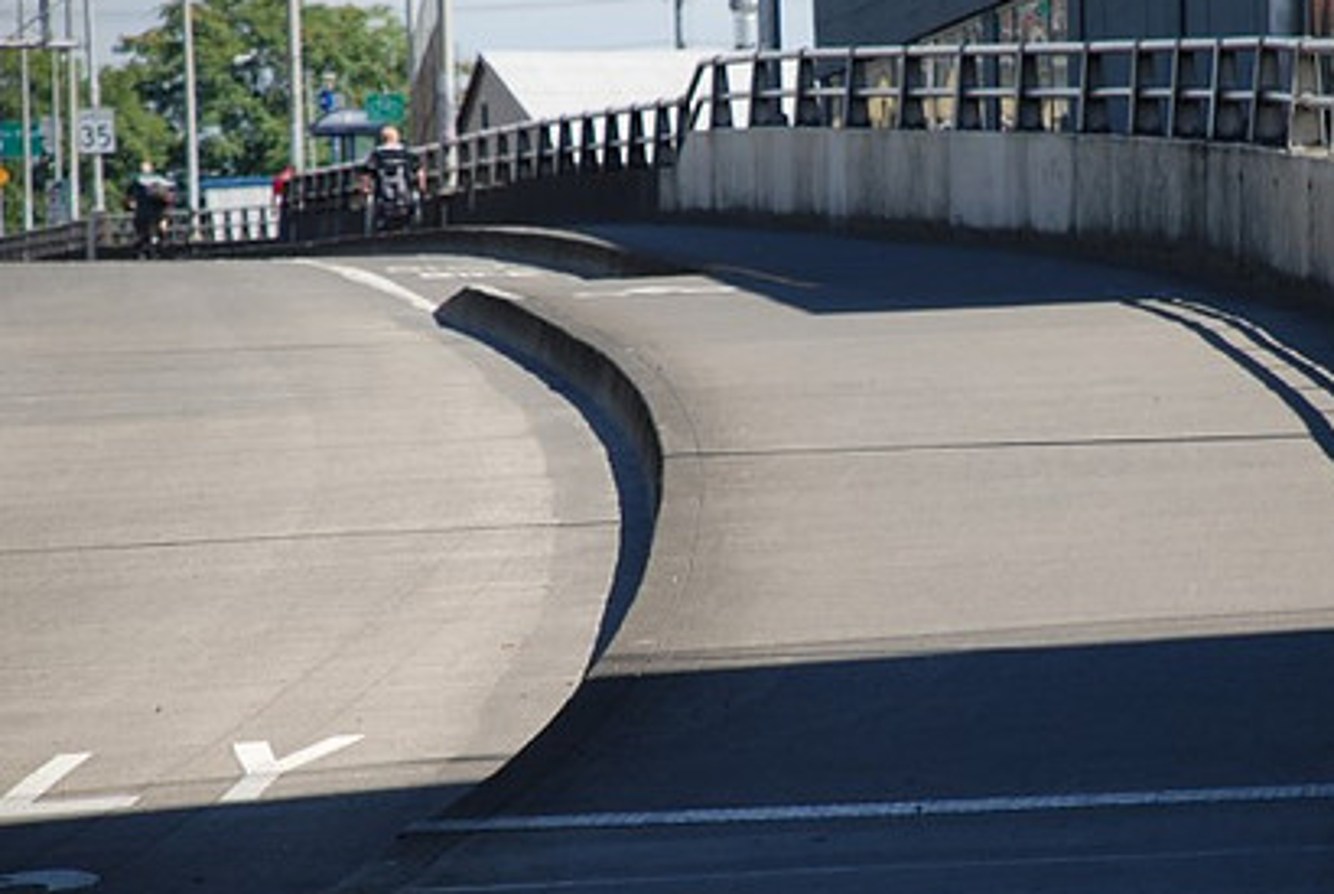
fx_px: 10643
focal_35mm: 287
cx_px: 892
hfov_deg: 7.2
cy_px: 535
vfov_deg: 4.8
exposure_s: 1/250
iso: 100
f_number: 5.6
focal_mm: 135
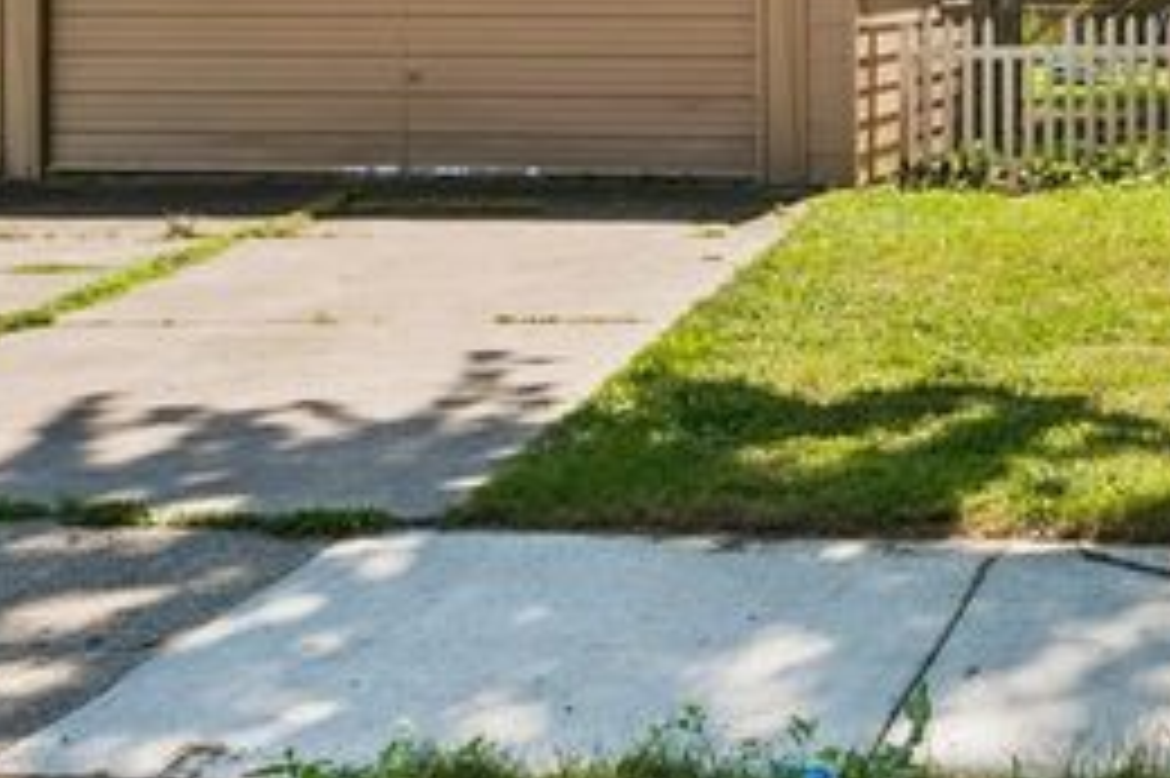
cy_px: 47
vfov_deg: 19.9
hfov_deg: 28.5
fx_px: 2161
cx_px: 1166
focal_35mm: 67
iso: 100
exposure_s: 1/20
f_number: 22
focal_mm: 16.9
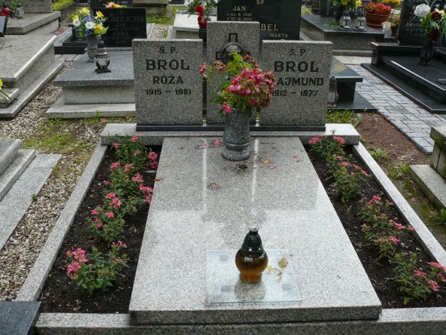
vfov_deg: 40.7
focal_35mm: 35
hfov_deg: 52.6
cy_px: 168
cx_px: 223
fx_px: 451
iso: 100
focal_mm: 7.4
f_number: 4
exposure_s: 1/160
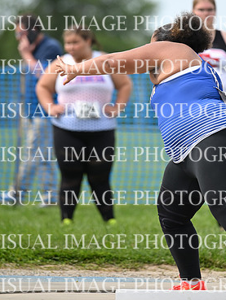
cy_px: 89
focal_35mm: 605
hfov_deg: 2.5
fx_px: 5264
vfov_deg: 3.3
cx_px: 128
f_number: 4.5
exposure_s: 1/2500
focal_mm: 400
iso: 500
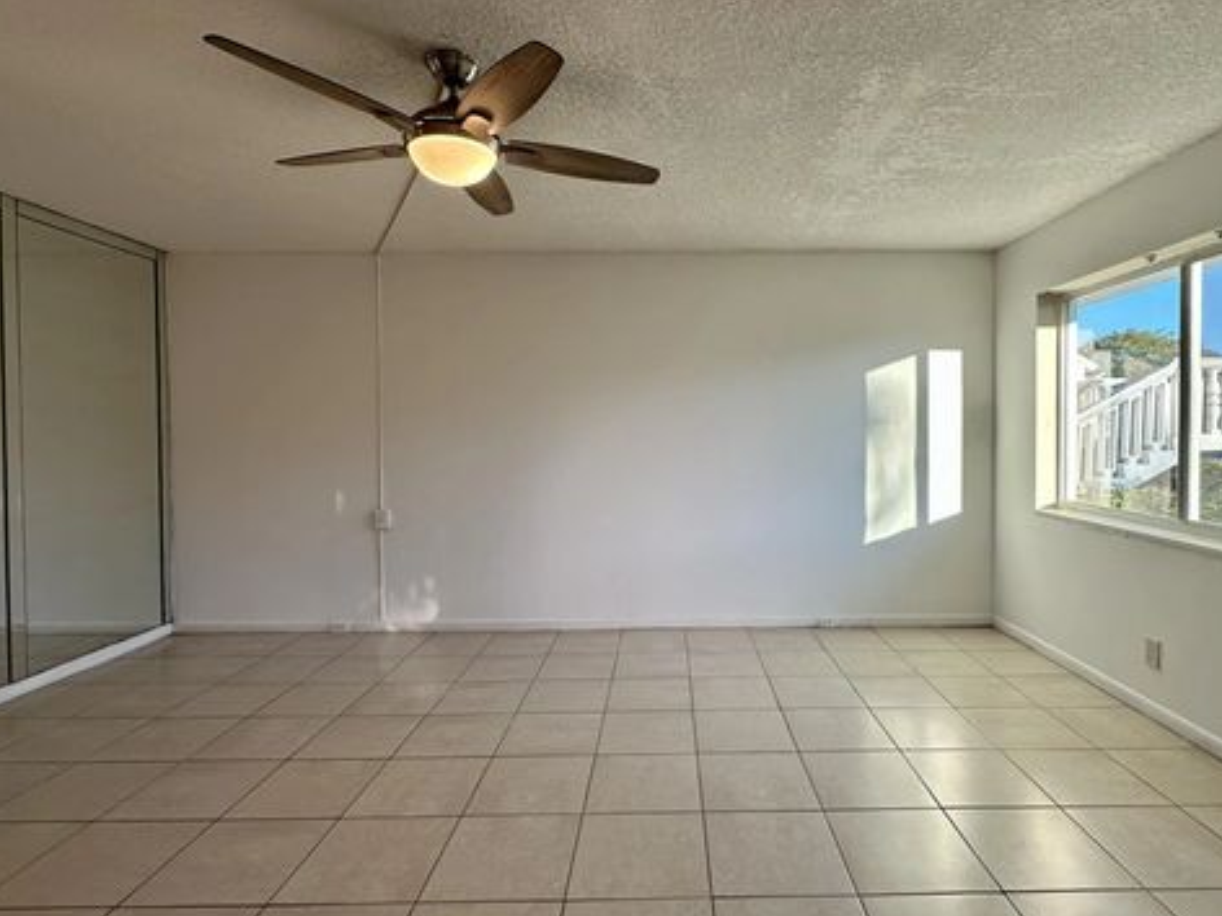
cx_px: 673
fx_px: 671
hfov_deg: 84.4
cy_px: 448
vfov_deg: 68.7
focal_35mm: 19
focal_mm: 2.22
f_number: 2.2
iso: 50
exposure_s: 1/120
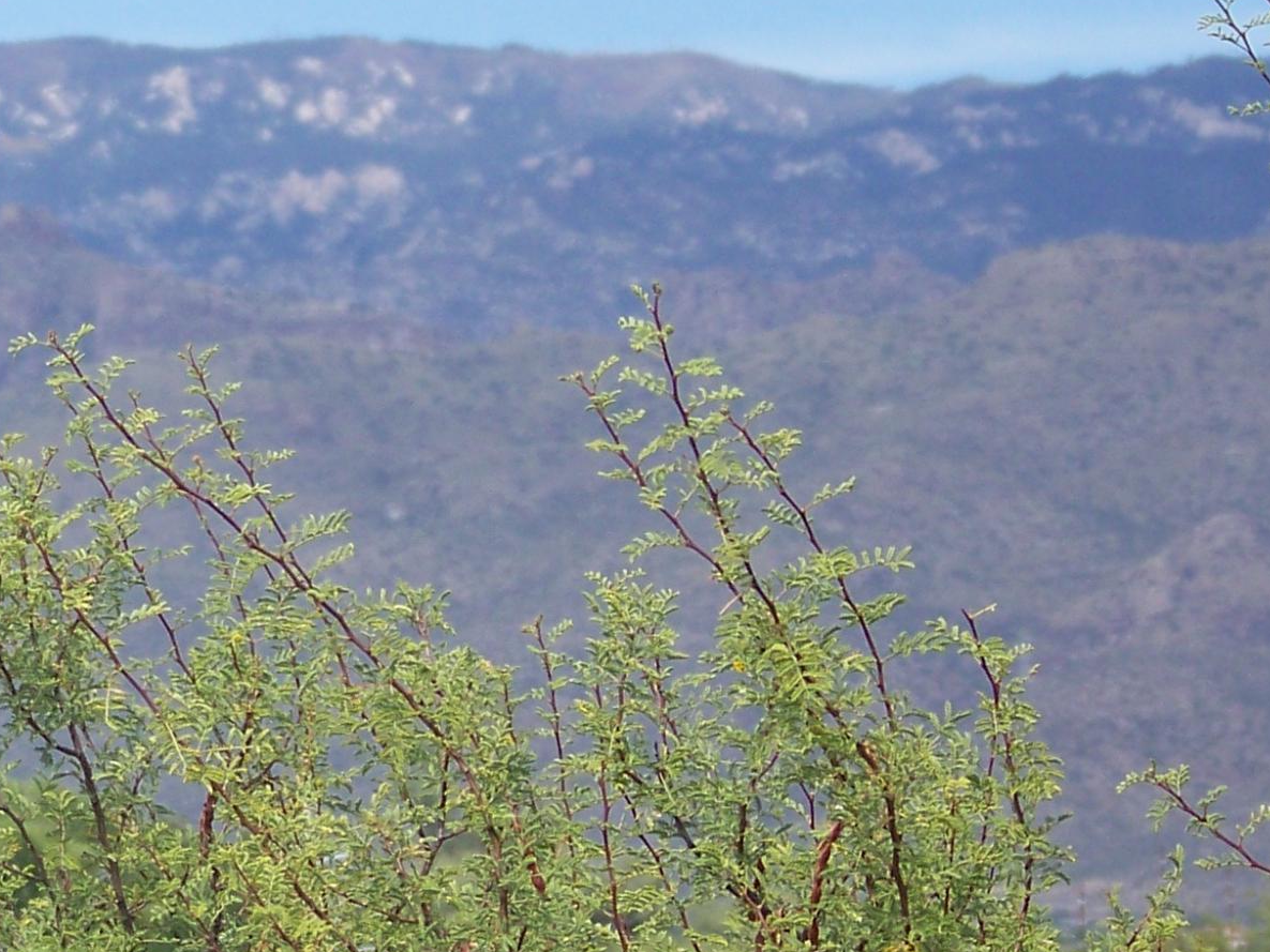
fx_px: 11705
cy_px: 405
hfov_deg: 6.2
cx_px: -134
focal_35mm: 319
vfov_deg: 4.7
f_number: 3.2
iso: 64
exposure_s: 1/800
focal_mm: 21.1
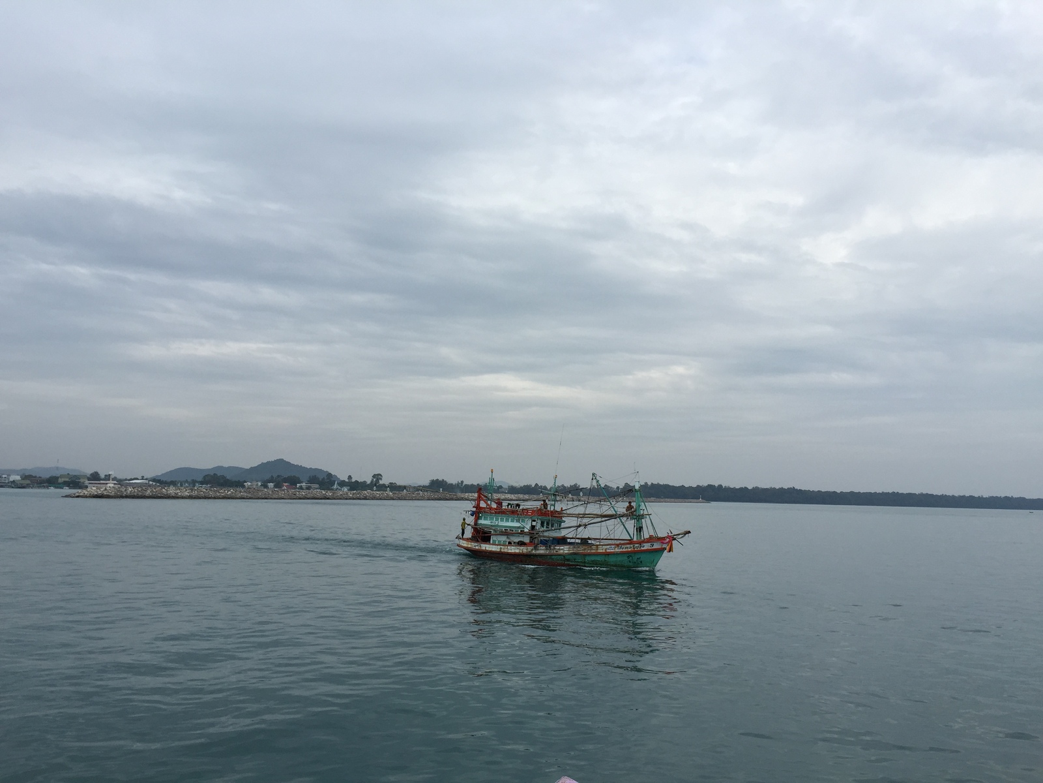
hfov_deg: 61.7
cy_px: 392
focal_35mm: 29
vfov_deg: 48.2
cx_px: 522
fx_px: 874
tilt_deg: +6.5
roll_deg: -1.8
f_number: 2.2
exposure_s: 1/1582
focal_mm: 4.15
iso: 32
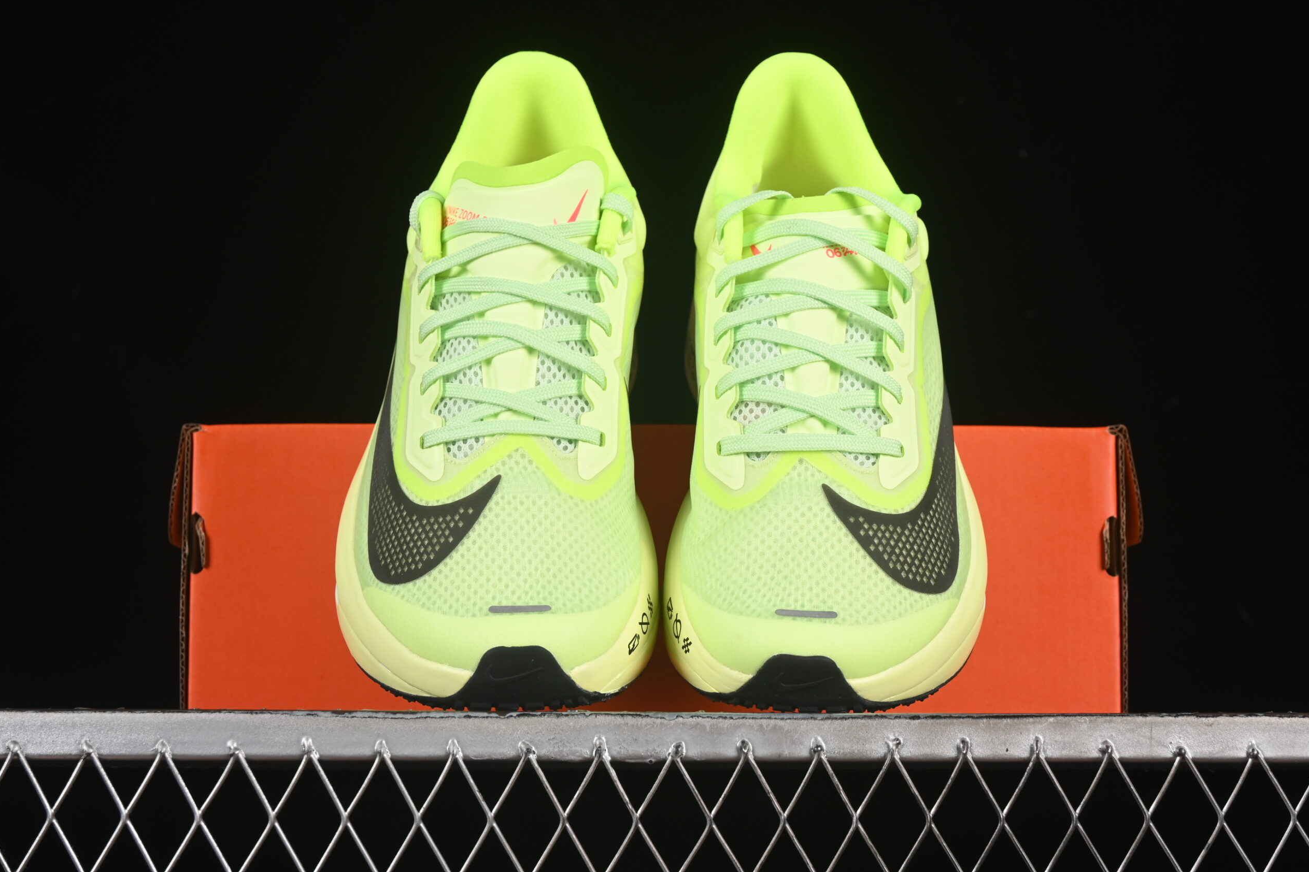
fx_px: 2763
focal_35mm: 76
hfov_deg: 26.7
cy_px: 431
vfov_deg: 17.9
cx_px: 652
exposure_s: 1/80
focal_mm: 50
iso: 160
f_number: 8
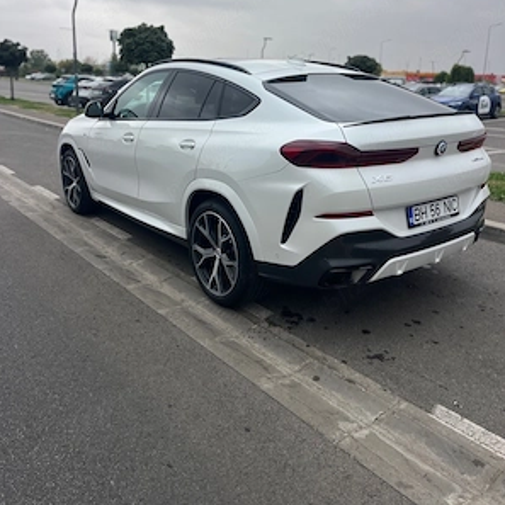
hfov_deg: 52.5
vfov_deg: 51.8
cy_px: 179
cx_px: 253
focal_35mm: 31
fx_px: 512
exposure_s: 1/1325
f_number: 1.6
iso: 50
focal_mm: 5.1
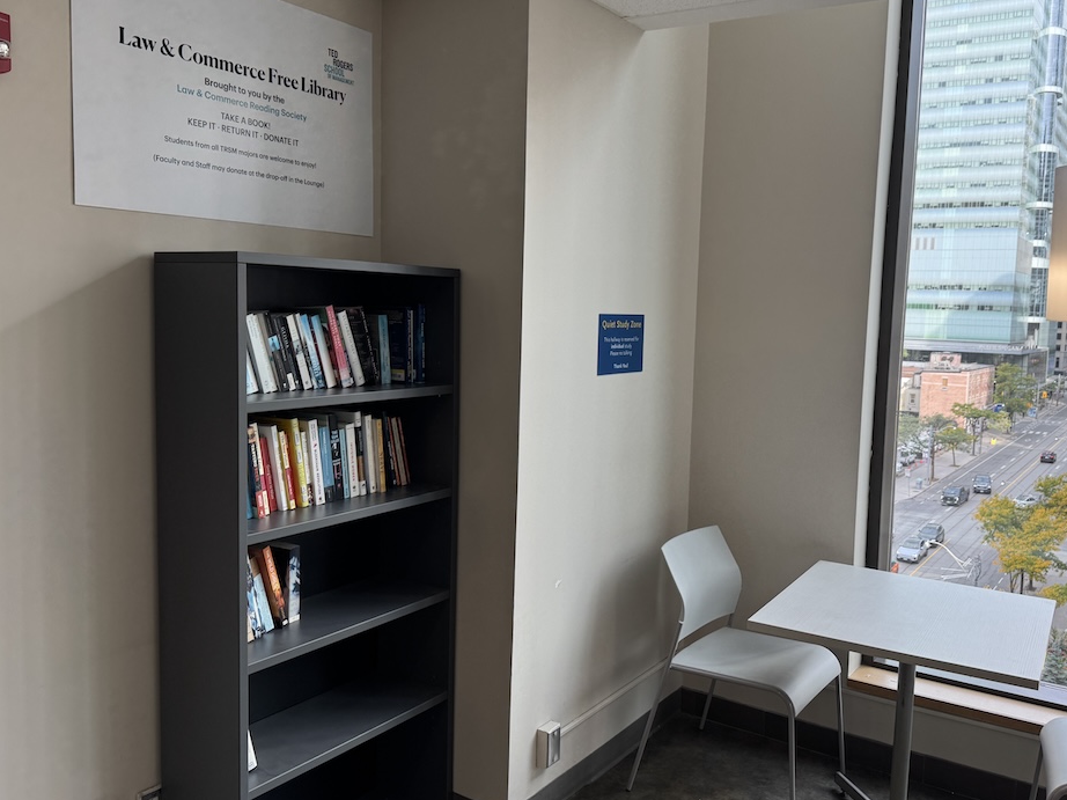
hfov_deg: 59.7
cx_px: 610
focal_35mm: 30
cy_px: 380
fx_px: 924
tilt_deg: -3.4
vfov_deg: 46.8
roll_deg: +0.2
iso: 64
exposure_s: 1/271
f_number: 1.78
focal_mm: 6.76
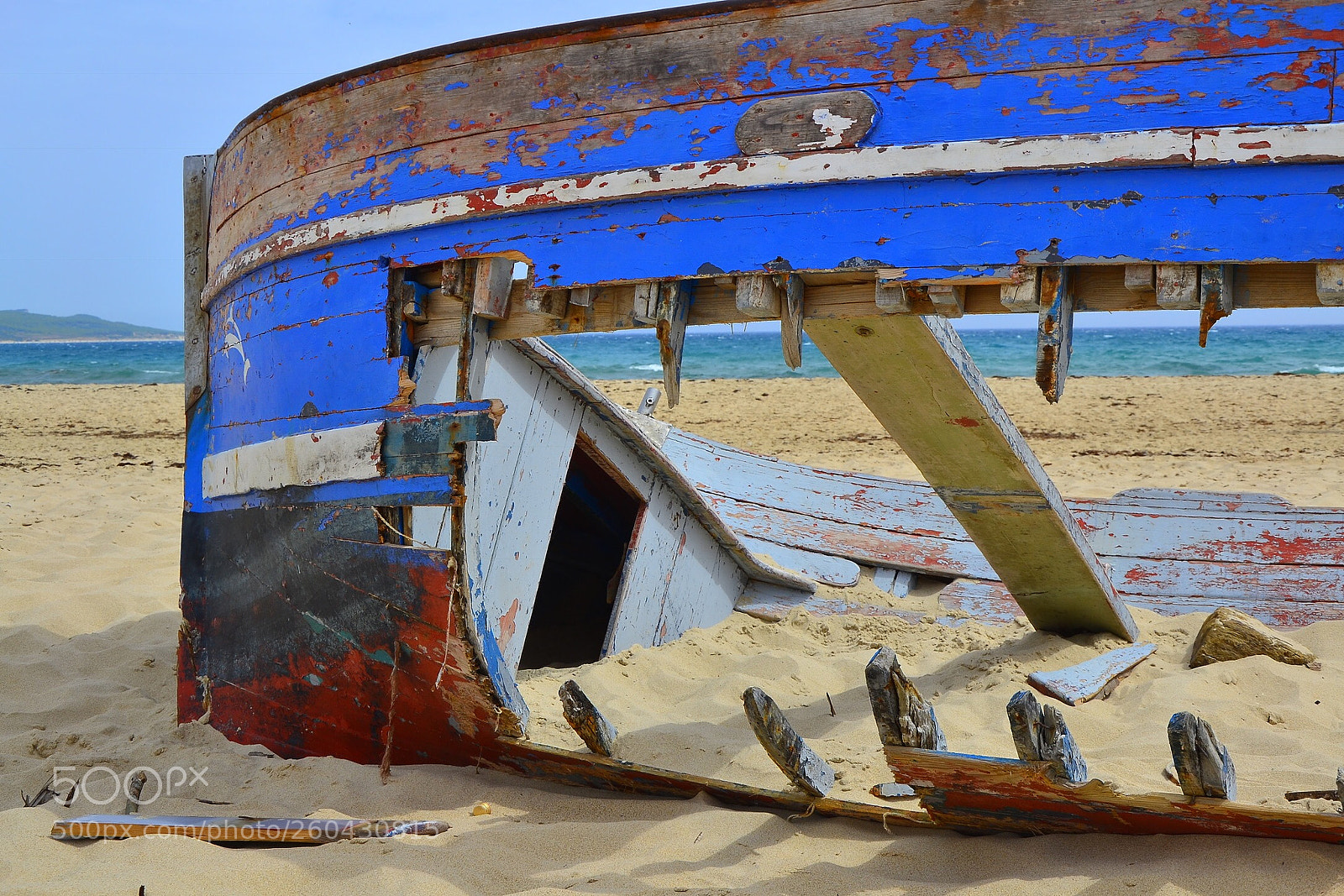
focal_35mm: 48
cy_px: 448
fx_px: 1792
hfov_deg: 41.1
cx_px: 672
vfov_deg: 28.1
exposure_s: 1/320
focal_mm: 32
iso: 100
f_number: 8
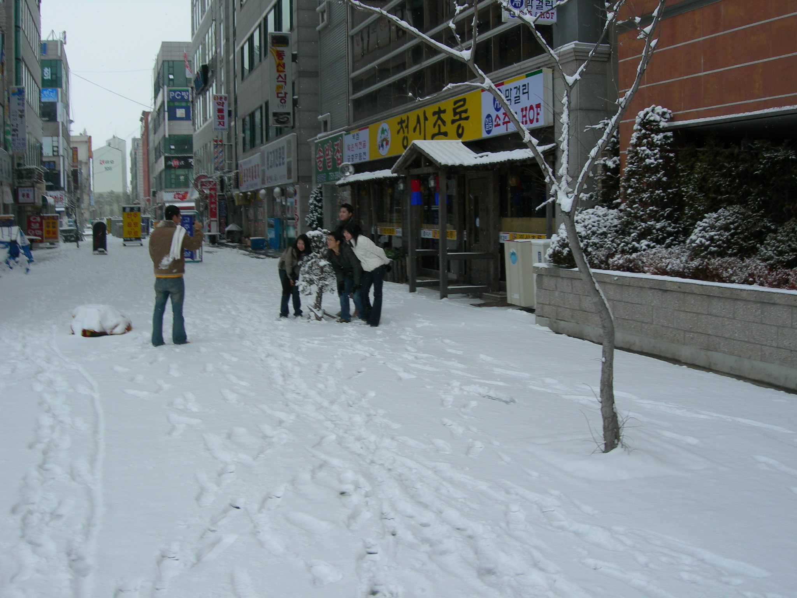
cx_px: 398
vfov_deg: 37.7
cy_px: 299
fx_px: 875
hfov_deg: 49.0
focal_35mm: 38
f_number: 4.8
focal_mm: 7.8
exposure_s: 1/206
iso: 50
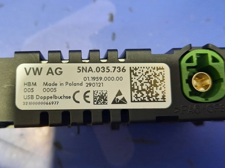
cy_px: 78
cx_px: 92
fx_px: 260
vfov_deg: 35.9
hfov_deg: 46.6
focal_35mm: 40
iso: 400
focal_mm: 4.6
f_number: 2
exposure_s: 1/30
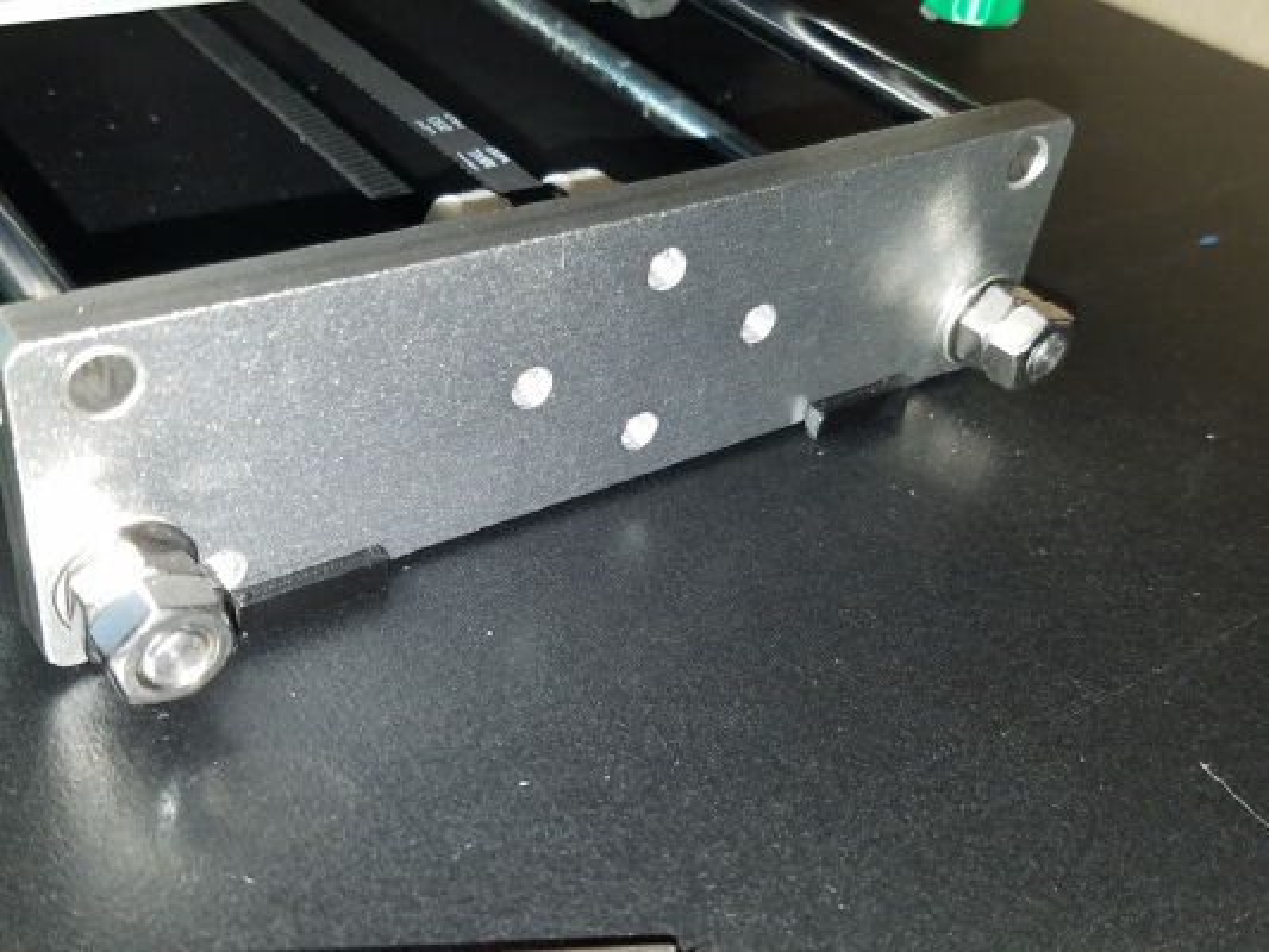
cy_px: 476
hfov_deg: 67.3
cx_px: 634
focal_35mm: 26
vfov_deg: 53.1
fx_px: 953
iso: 64
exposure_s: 1/50
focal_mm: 4.2
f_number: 1.7
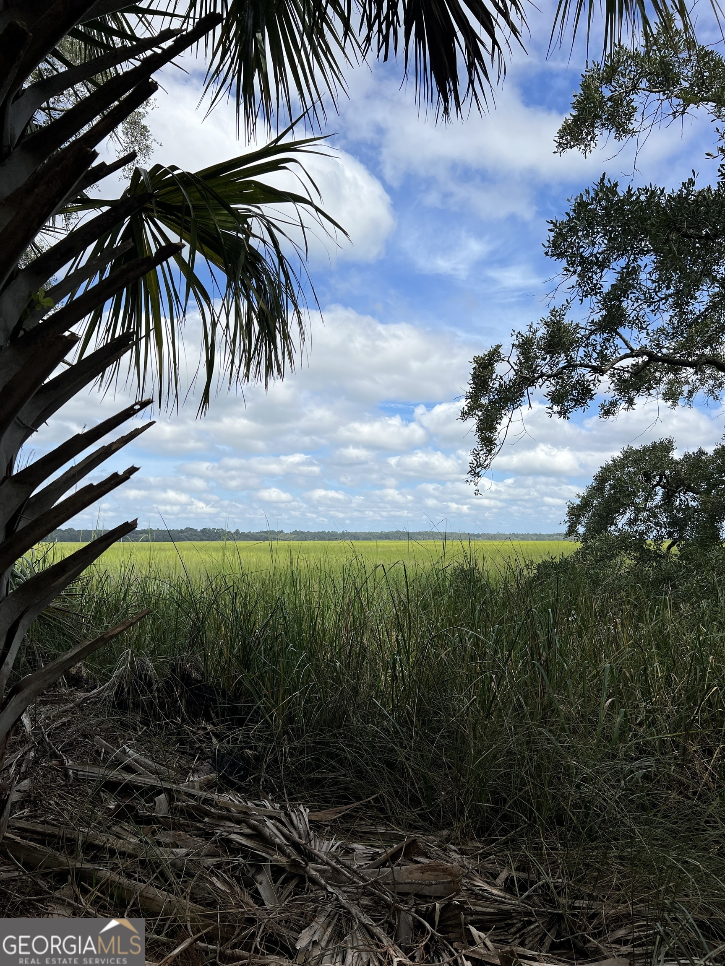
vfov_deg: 67.3
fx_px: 726
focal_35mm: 26
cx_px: 362
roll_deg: +0.0
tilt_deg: +3.7
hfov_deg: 53.1
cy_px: 483
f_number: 1.5
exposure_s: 1/4831
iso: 50
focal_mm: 5.7
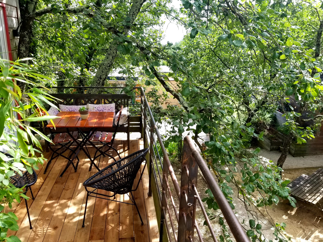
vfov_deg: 53.1
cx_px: 162
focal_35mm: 26
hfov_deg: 67.3
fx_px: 243
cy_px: 121
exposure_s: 1/395
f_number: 1.7
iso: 50
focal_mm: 4.25
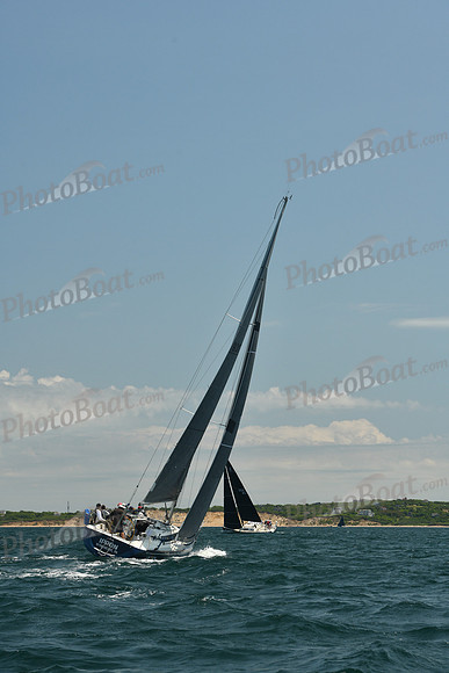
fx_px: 1720
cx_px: 224
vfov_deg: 22.1
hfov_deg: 14.9
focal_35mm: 92
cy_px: 336
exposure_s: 1/640
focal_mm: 92
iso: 320
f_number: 7.1
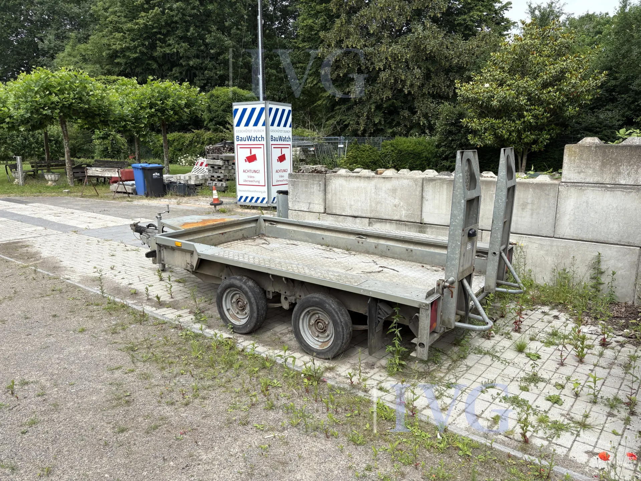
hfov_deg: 67.3
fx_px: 481
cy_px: 240
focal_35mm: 26
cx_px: 320
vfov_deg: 53.1
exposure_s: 1/2012
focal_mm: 5.96
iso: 50
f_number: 1.6
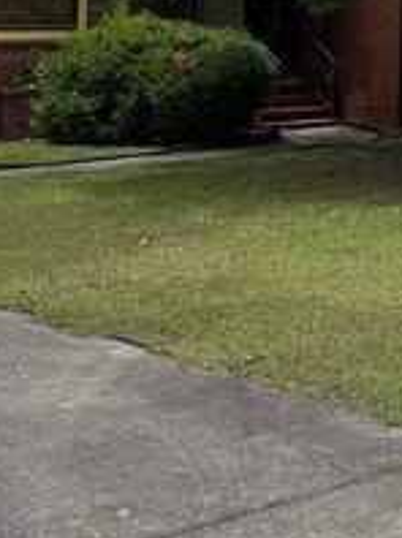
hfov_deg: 16.7
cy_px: -64
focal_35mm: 81
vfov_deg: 22.7
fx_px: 1257
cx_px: 579
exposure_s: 1/6410
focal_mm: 6.76
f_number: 1.78
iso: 80
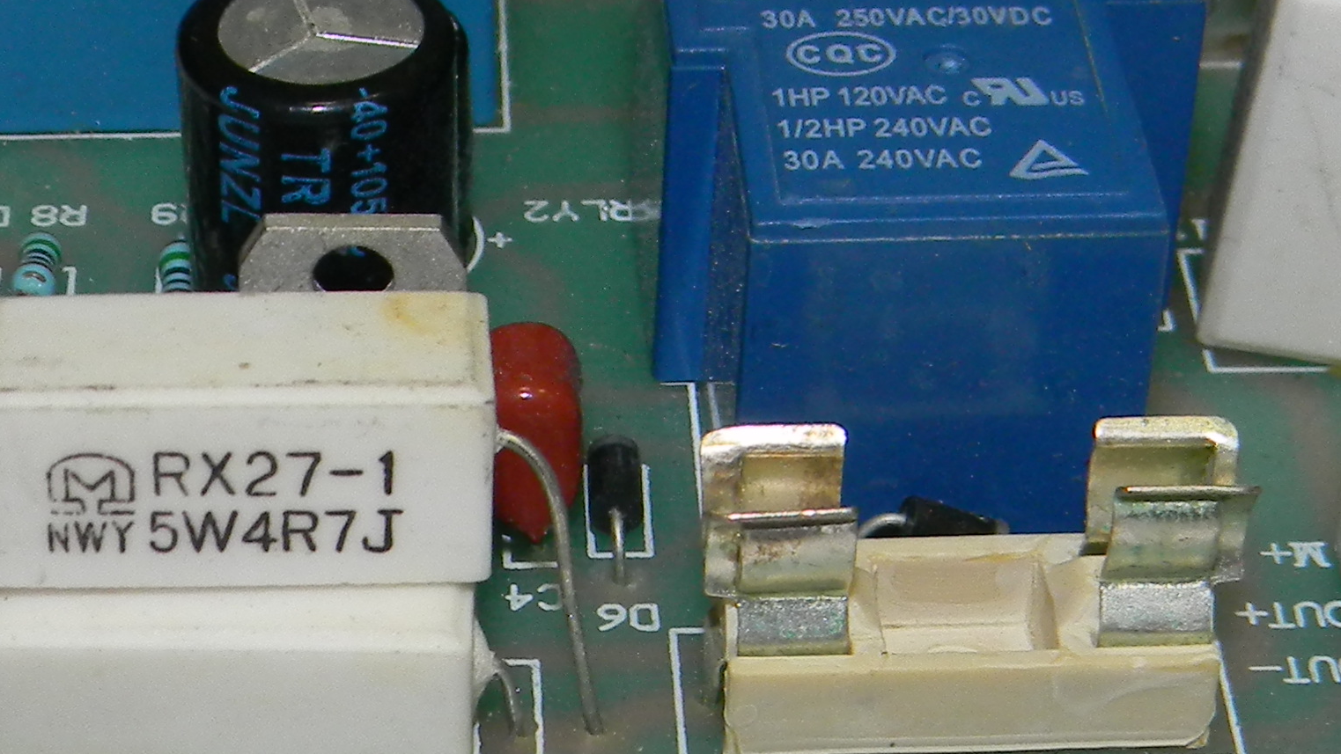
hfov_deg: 20.7
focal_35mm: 103
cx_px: 604
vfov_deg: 11.7
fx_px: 3663
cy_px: 655
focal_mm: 6.4
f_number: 7.4
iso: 160
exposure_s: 1/30
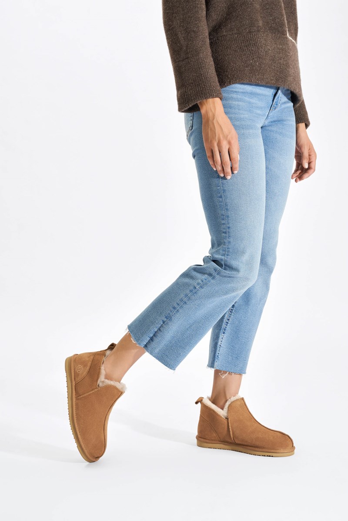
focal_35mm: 50
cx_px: 174
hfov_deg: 27.0
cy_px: 260
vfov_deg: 39.7
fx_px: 723
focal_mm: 49.9
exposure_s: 1/160
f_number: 8
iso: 100
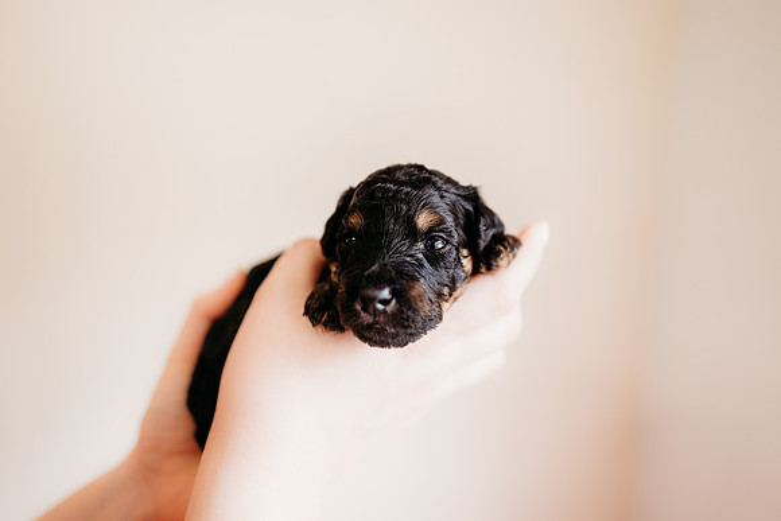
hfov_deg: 73.7
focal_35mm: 24
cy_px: 260
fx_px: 521
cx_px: 390
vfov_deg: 53.2
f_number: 2.2
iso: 200
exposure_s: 1/125
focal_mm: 24
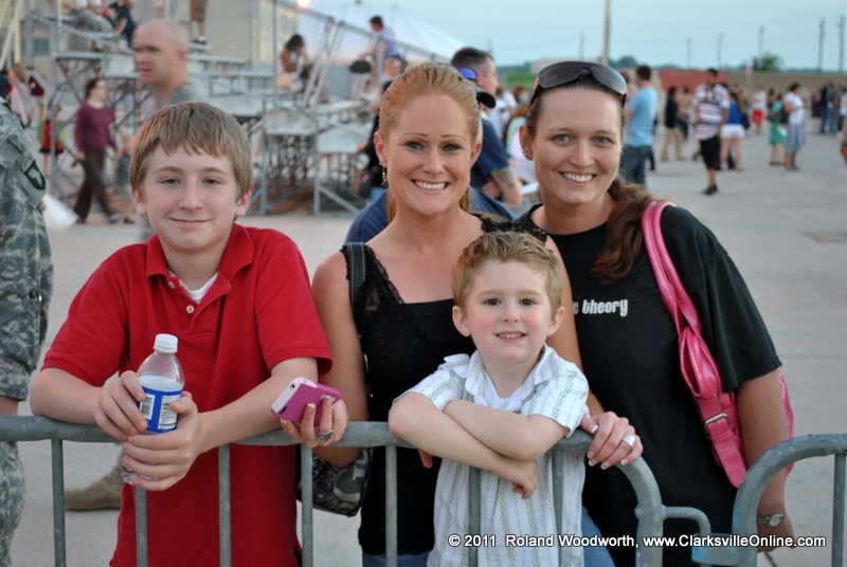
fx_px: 1626
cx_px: 424
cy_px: 284
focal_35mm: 69
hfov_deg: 29.2
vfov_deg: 19.8
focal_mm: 46
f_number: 5.3
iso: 400
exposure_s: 1/25
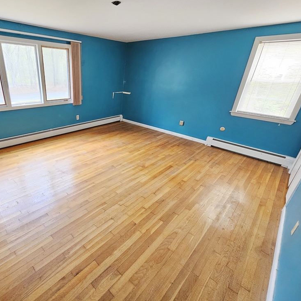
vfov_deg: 87.4
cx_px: 99
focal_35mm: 16
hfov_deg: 84.2
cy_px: 147
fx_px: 157
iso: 400
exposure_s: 1/40
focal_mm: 2.2
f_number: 2.2
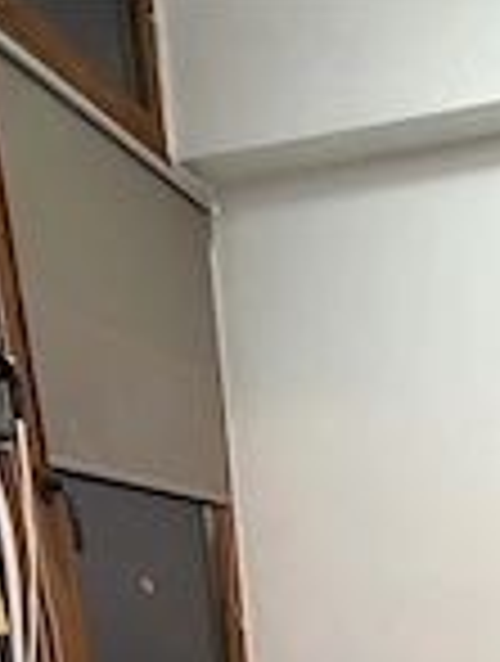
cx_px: 468
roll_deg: -0.8
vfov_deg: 33.4
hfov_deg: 35.2
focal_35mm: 38
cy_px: 887
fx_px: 729
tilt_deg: -20.5
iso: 400
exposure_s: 1/50
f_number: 2.2
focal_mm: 2.22
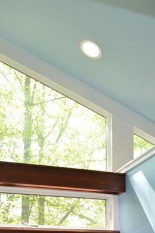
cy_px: 225
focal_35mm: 53
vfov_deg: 34.6
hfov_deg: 24.9
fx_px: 343
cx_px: 131
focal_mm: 18
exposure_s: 1/100
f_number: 4
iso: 400
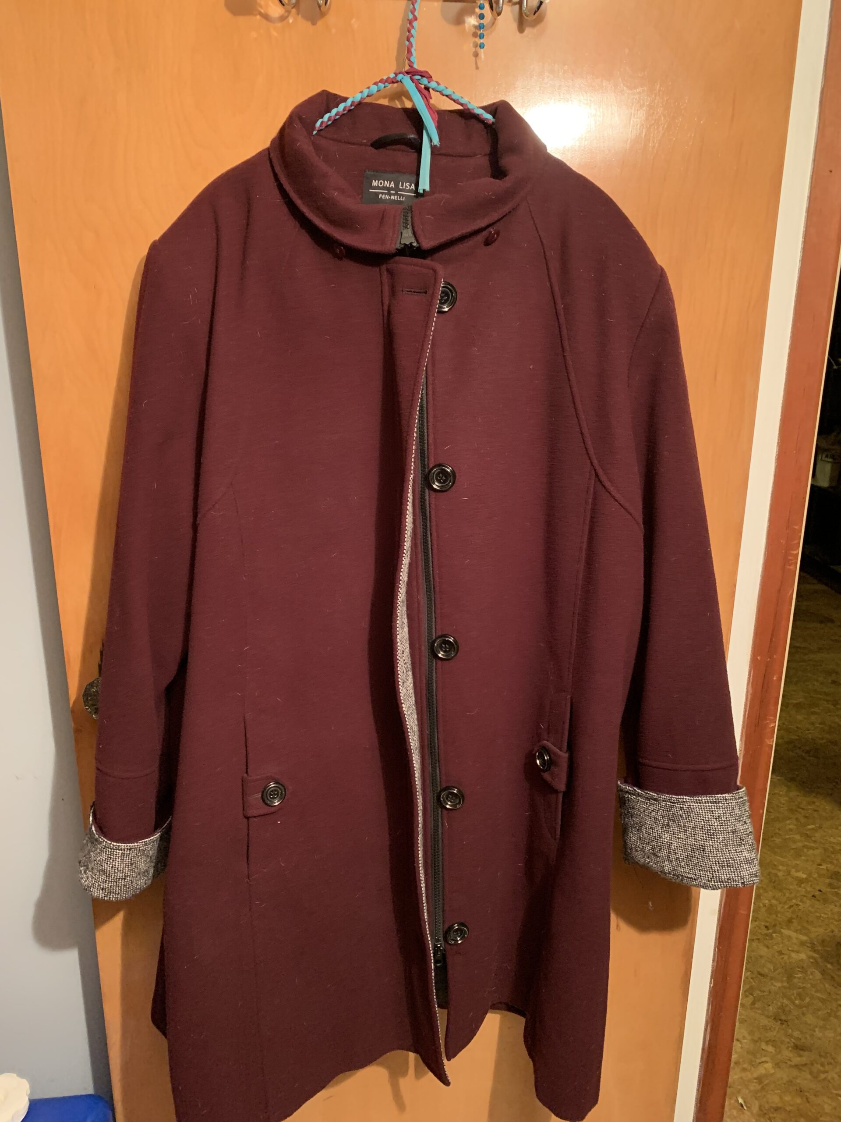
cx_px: 420
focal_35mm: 26
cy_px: 561
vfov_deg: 67.3
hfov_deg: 53.1
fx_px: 842
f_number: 1.8
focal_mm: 4.25
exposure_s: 1/30
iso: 640
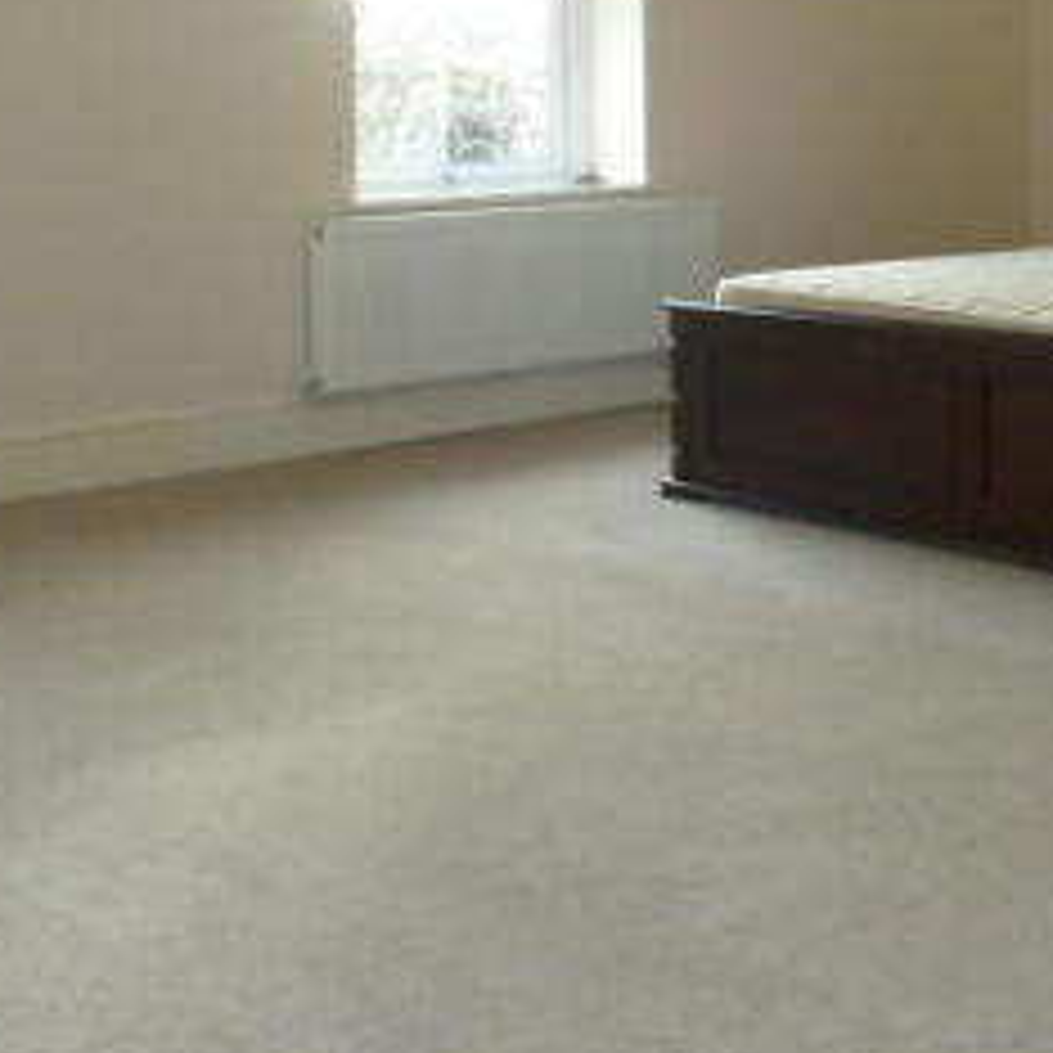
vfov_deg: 30.3
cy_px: 196
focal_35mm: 55
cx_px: 596
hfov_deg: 31.1
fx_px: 1893
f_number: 3.3
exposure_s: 1/30
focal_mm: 4.1
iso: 160
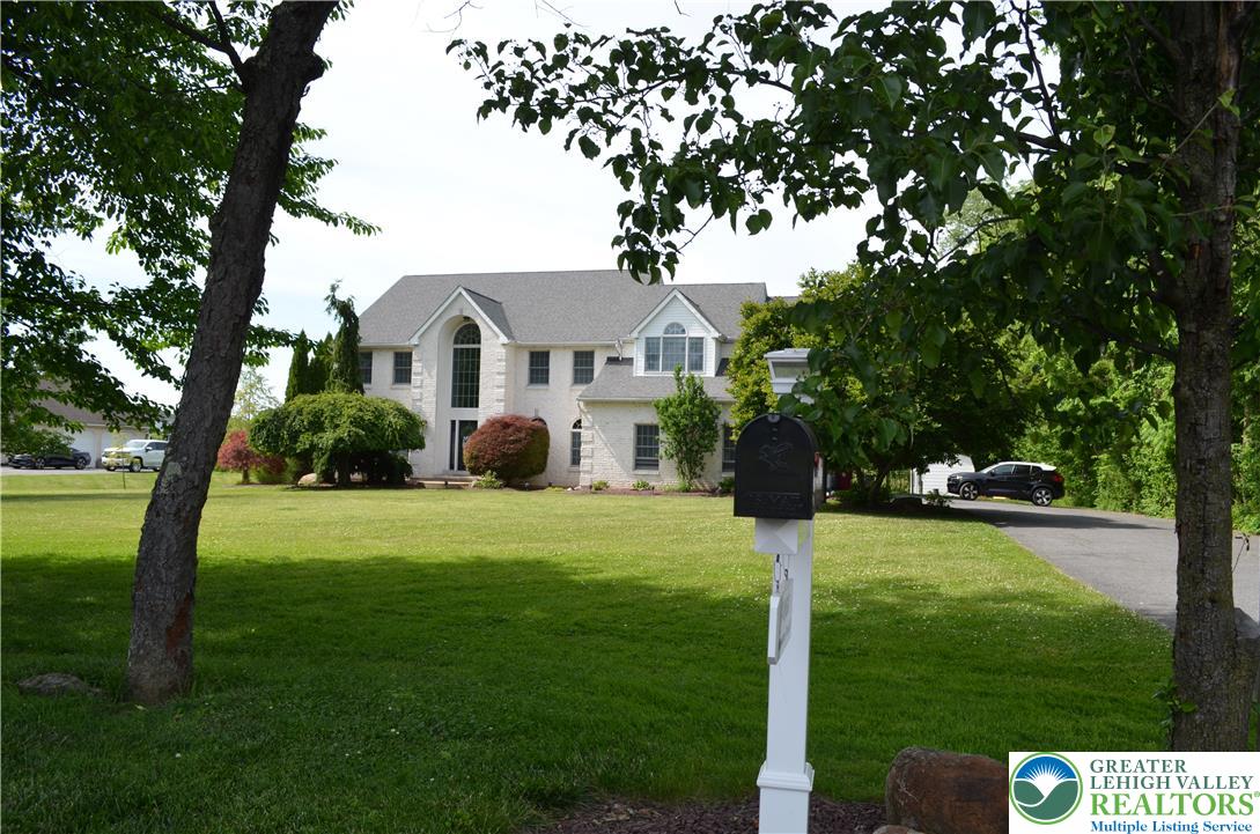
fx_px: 943
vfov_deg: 47.7
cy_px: 417
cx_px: 630
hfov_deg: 67.5
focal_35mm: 27
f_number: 8
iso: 180
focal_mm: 18
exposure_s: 1/250
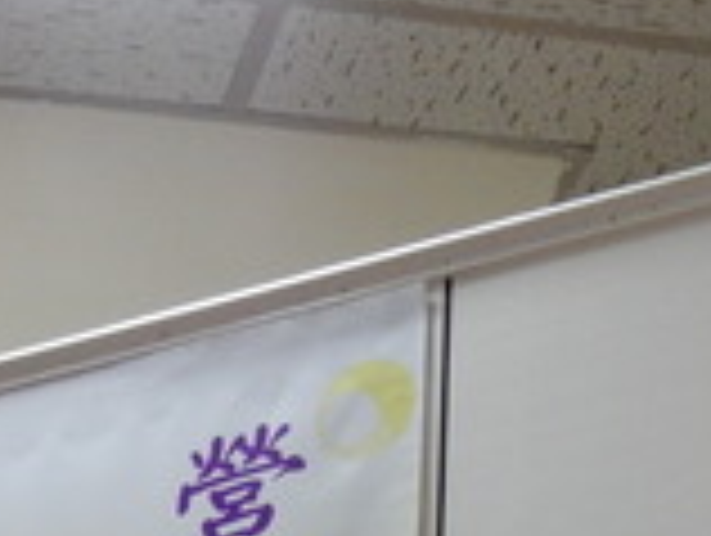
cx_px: -333
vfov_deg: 8.7
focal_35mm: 163
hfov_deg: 11.6
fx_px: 3353
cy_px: 977
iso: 400
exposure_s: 1/30
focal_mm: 7.6
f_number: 4.2
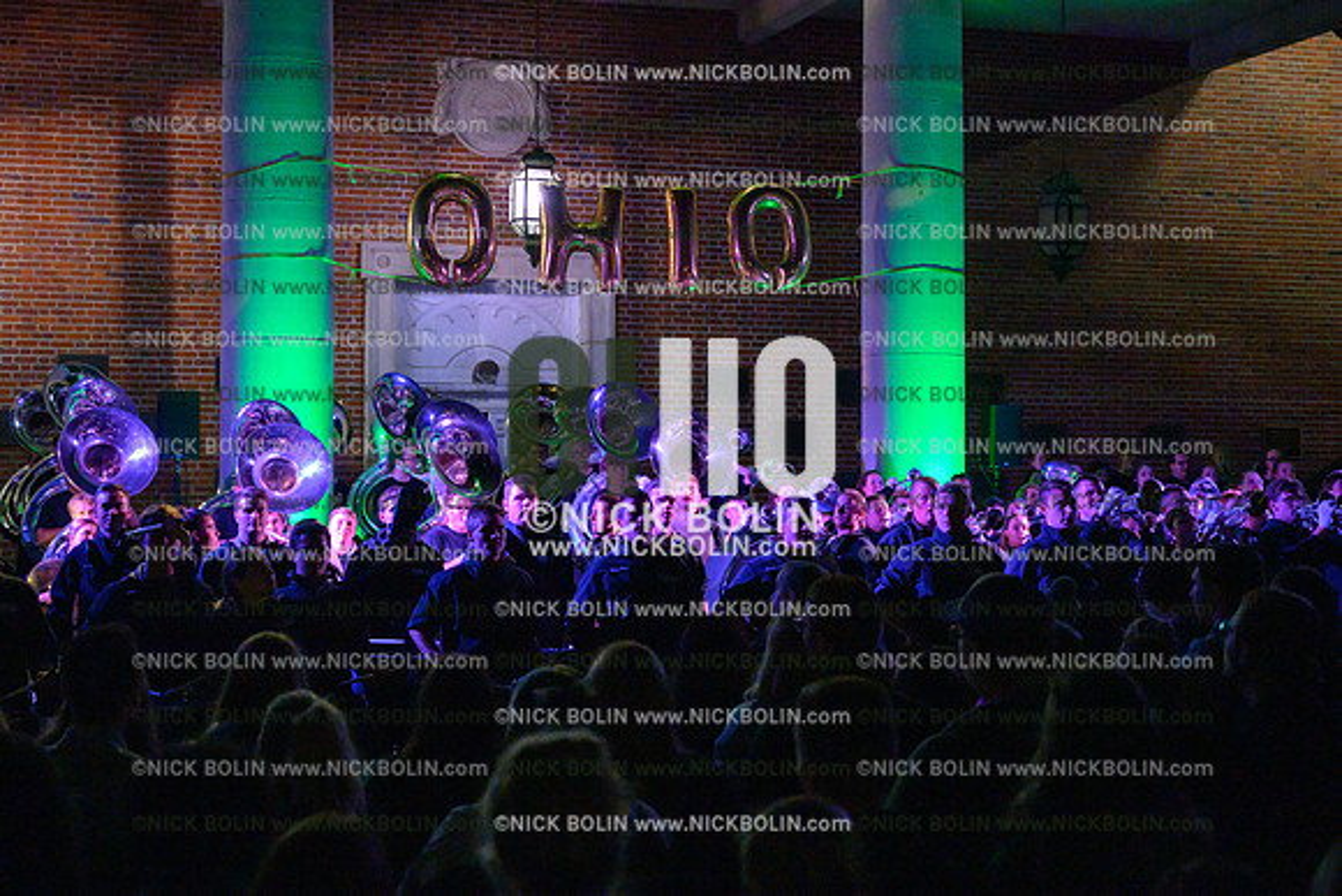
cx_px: 671
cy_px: 448
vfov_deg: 23.8
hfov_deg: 35.0
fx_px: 2125
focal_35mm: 57
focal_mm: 57
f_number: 4
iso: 12800
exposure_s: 1/500
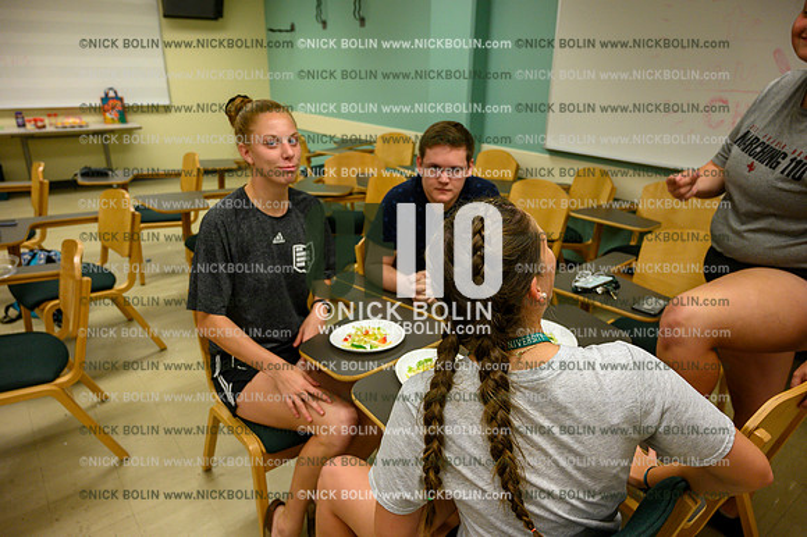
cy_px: 268
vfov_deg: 53.1
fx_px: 538
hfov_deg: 73.8
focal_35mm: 24
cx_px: 404
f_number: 4.5
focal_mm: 24
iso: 1600
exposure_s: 1/250
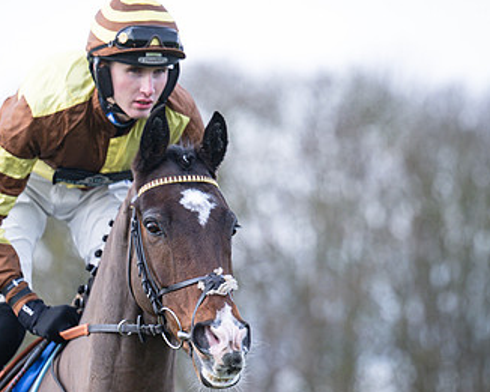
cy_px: 264
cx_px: 283
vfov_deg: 4.5
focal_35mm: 344
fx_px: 4990
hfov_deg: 5.6
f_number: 2.8
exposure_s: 1/1250
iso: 400
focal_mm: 145
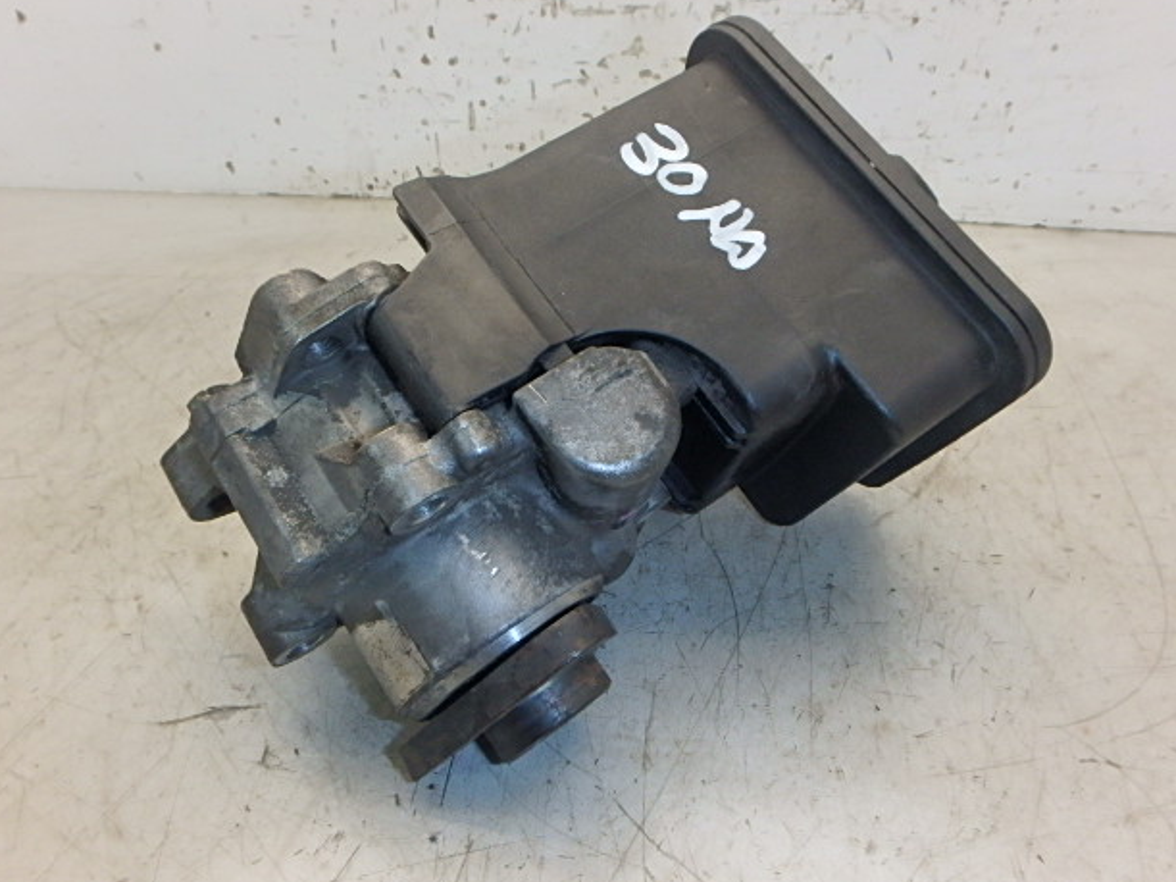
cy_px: 433
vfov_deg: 61.1
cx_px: 593
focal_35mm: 22
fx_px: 747
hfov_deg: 76.4
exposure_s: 1/30
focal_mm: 3.7
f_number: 6
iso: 250
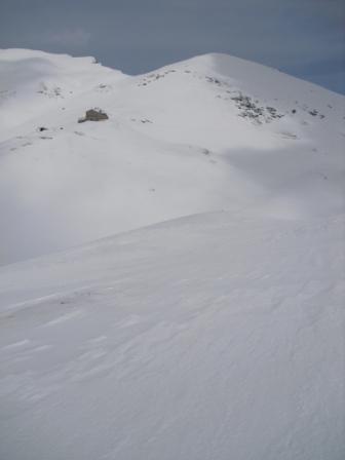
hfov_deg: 39.7
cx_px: 172
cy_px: 230
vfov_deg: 51.4
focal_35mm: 36
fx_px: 478
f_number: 7.8
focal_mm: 6.3
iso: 64
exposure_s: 1/640
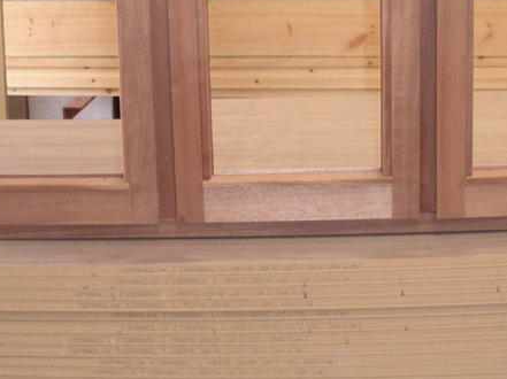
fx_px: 1010
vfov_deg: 21.1
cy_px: 96
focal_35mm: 69
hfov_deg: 28.1
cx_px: 294
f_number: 2.8
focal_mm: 6
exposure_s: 1/50
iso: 160
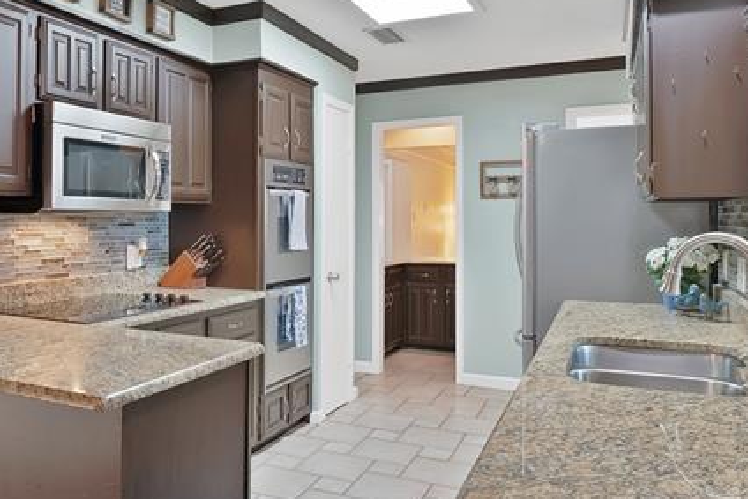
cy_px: 212
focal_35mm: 29
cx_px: 252
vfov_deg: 44.9
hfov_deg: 62.1
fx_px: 603
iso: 640
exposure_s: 1.6
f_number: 9
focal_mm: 12
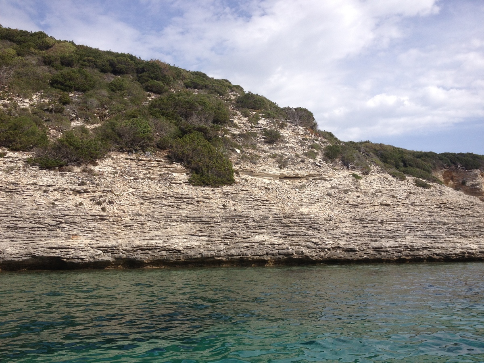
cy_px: 182
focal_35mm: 35
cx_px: 242
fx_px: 489
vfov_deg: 40.7
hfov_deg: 52.6
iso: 64
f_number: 2.4
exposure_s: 1/2045
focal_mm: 4.28
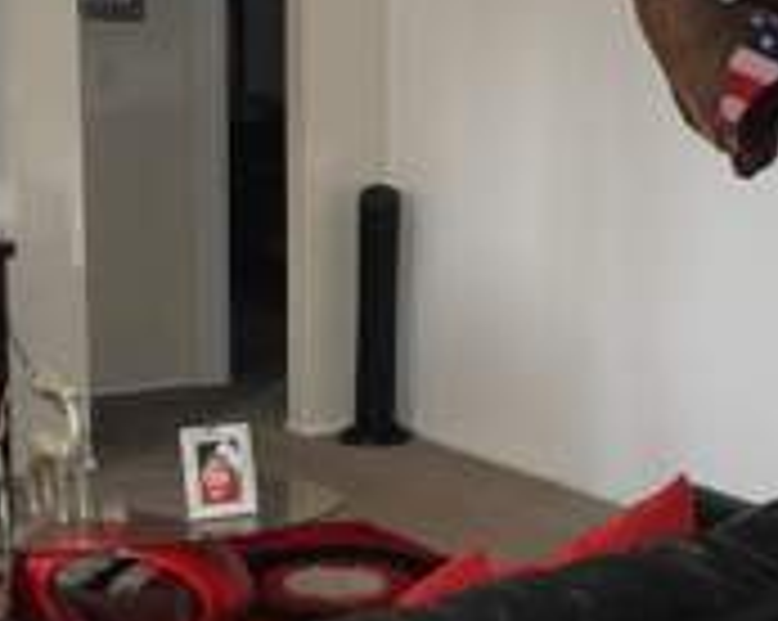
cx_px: 463
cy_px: 320
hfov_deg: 29.1
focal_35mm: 65
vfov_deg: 23.5
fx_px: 1495
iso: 200
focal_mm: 4.3
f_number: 3.3
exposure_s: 1/30
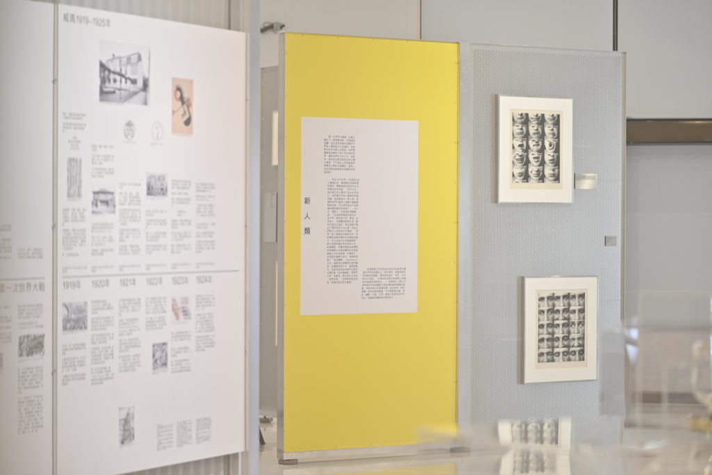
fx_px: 2077
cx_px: 356
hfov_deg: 19.5
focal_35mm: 105
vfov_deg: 13.0
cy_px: 238
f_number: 2.8
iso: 320
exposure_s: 1/40
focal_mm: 105
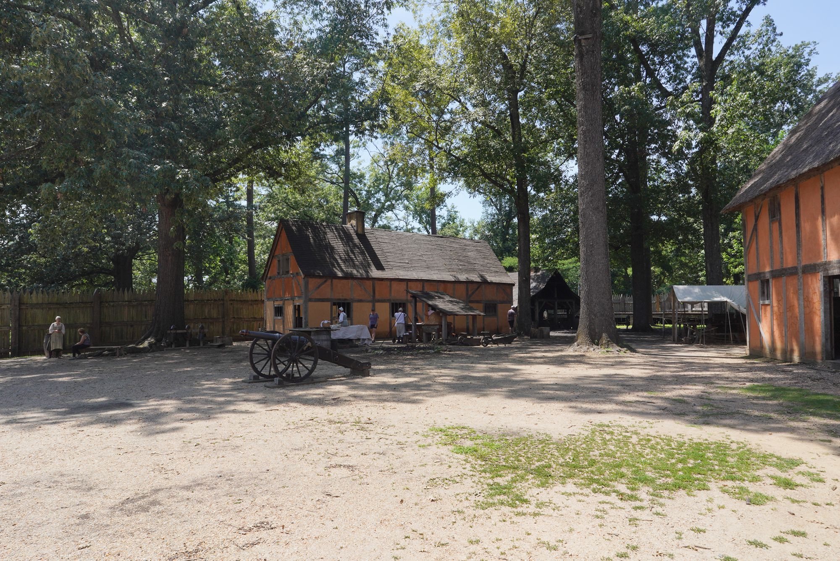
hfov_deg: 73.7
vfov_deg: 53.1
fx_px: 560
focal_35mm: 24
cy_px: 280
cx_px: 420
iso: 200
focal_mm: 24
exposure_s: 1/100
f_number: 20
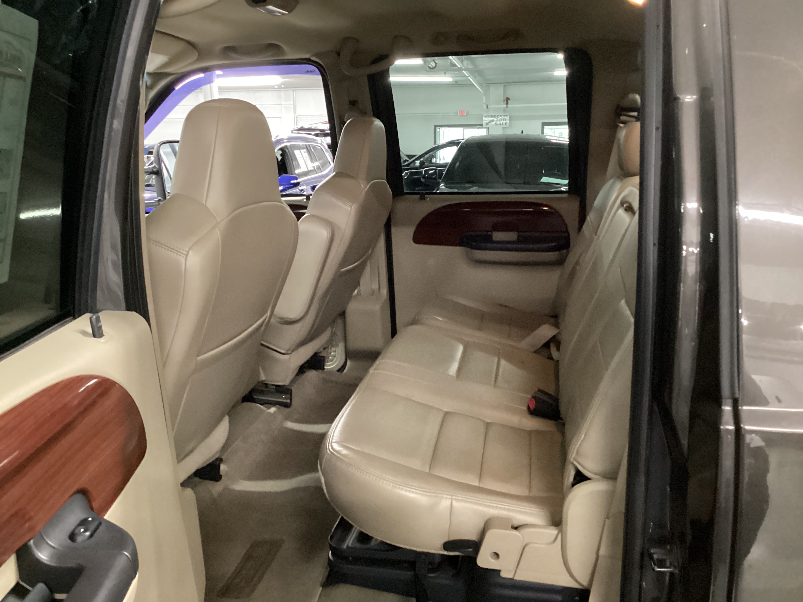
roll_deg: +0.2
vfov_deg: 45.4
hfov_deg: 58.4
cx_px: 402
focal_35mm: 31
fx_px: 719
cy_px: 301
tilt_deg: -14.9
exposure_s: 1/24
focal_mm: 3.3
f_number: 2.4
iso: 640
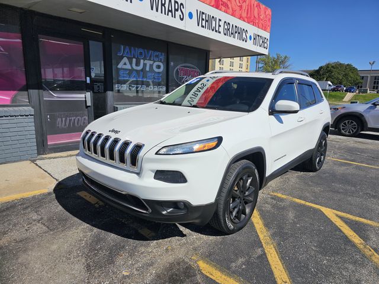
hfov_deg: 73.9
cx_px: 190
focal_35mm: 23
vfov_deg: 58.9
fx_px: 252
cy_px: 142
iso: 10
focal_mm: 6.3
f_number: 1.7
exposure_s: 1/1517
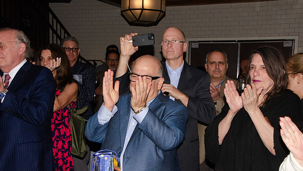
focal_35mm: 56
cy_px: 98
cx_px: 149
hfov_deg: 37.2
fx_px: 450
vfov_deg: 21.5
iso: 2500
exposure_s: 1/160
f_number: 16
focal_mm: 35
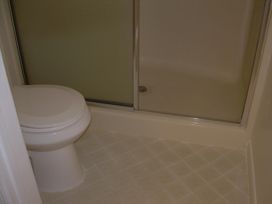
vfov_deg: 37.7
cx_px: 136
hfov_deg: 49.0
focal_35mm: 38
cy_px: 102
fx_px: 299
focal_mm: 6.3
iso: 50
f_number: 2.8
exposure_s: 1/60
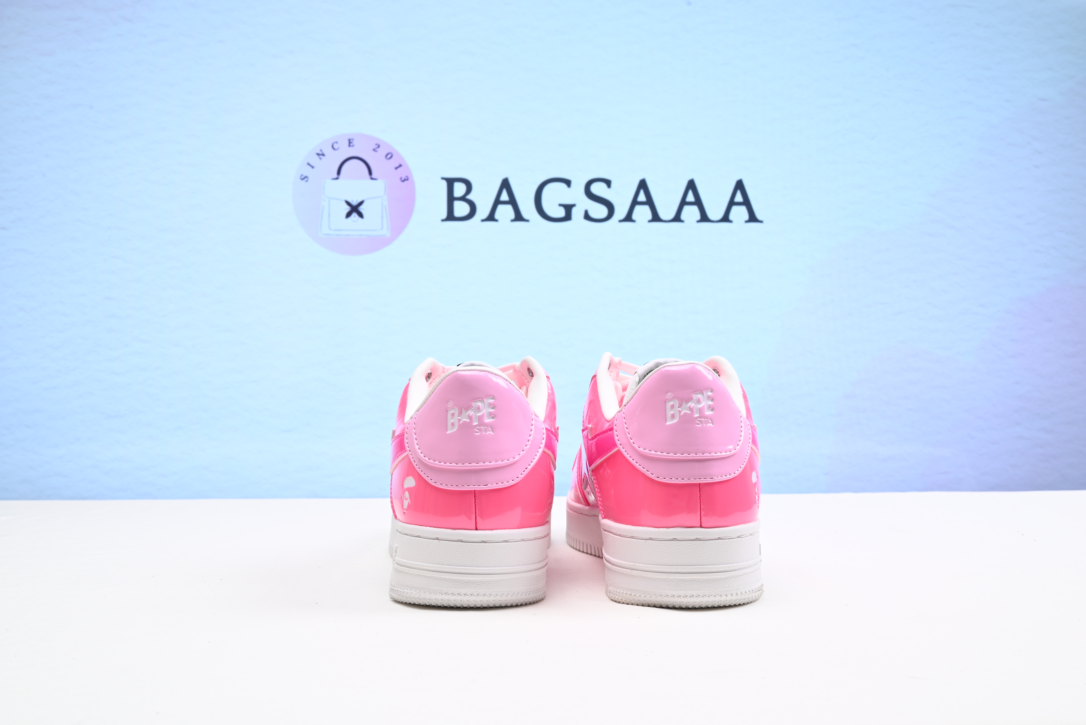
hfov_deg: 51.9
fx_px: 1117
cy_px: 362
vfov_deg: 36.0
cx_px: 543
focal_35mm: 37
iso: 100
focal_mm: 37
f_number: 16
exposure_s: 1/2
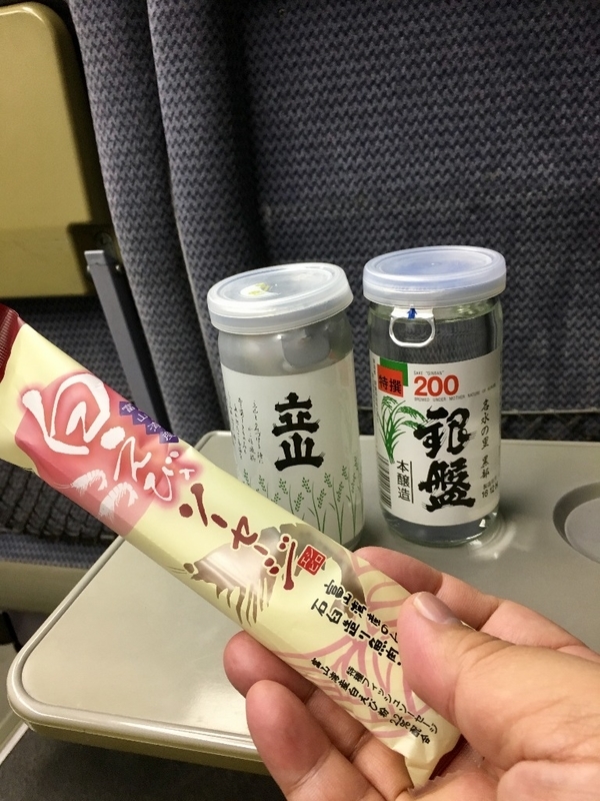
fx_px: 670
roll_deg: +6.7
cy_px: 400
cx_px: 300
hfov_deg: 48.2
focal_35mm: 29
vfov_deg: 61.7
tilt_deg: -20.5
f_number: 2.2
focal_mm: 4.15
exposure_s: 1/30
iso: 100
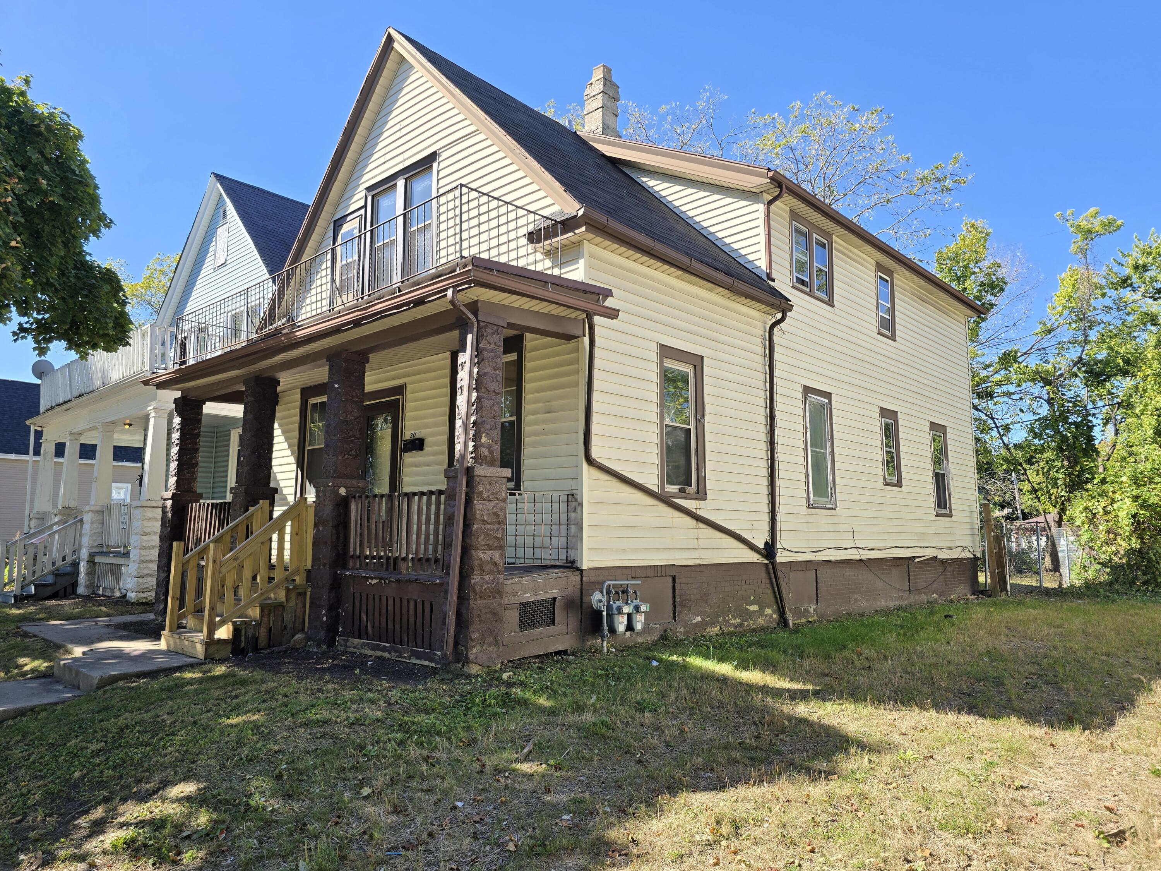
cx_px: 580
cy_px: 436
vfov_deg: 58.9
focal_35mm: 23
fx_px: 771
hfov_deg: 73.9
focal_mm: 6.3
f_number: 1.7
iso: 12
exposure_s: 1/372
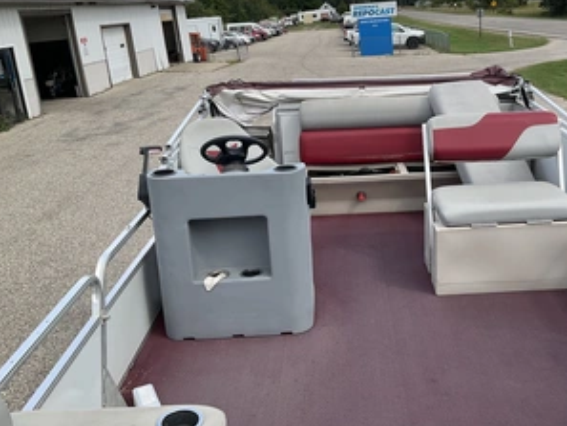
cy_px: 185
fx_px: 639
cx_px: 367
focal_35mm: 39
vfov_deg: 36.8
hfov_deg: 47.3
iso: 25
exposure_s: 1/842
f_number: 1.8
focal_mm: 3
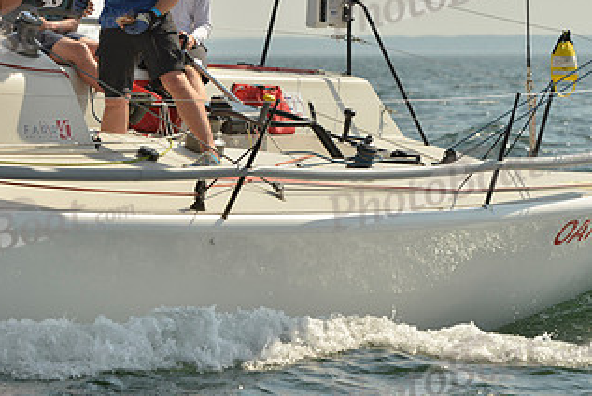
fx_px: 4065
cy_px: 113
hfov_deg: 8.3
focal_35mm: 247
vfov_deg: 5.6
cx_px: 233
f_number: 7.1
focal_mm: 135
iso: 200
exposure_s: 1/1250
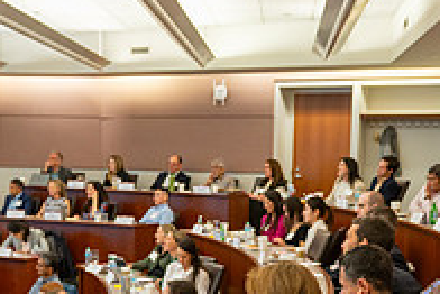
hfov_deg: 28.4
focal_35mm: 71
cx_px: 229
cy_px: 368
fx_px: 868
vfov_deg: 18.1
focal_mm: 24
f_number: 4
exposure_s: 1/100
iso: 1250
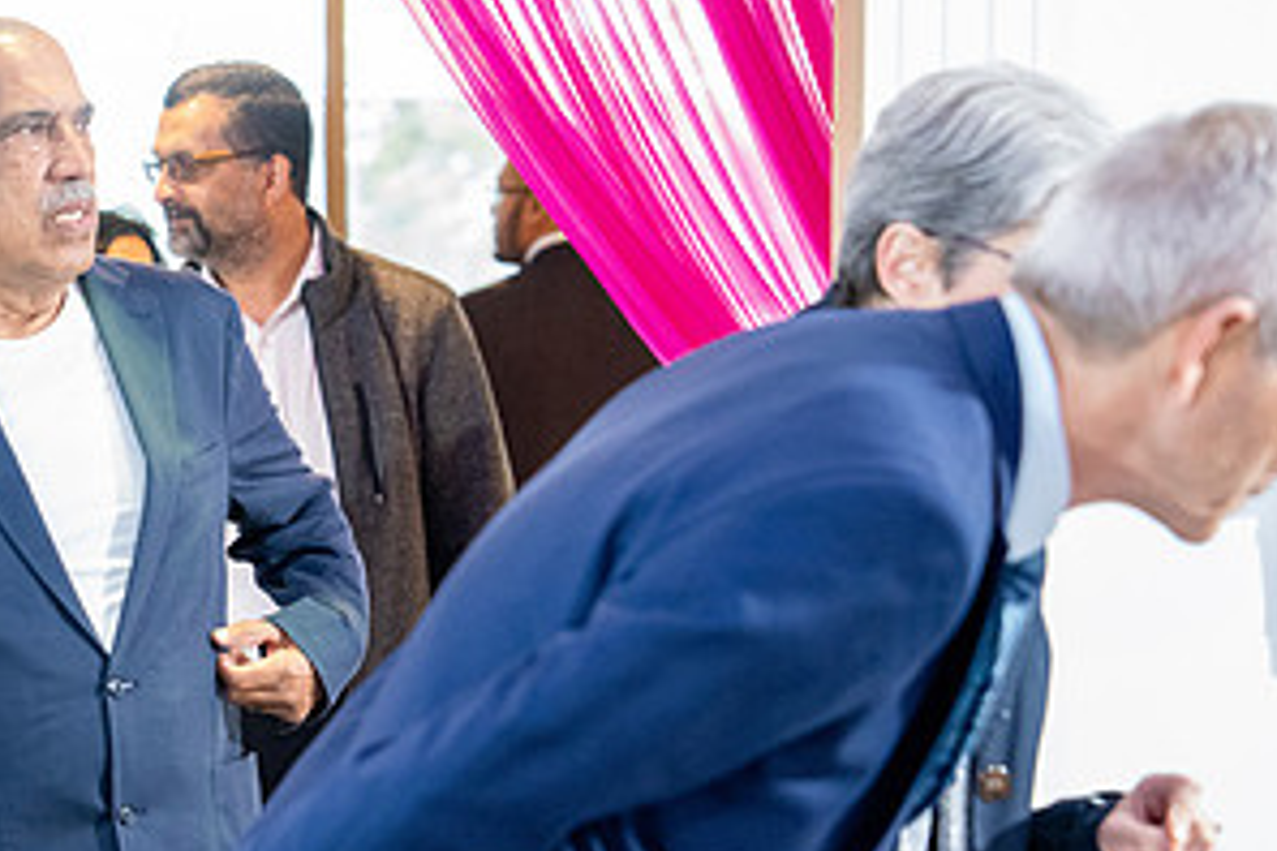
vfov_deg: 10.6
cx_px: 64
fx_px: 4576
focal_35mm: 129
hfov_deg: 15.6
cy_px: 707
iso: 6400
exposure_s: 1/125
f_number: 2.8
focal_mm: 66
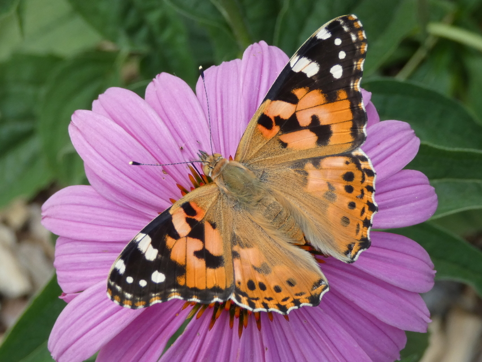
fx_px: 1212
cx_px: 241
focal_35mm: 87
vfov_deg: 17.0
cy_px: 181
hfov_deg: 22.5
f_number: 4.6
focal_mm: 15.6
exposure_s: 1/80
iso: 200
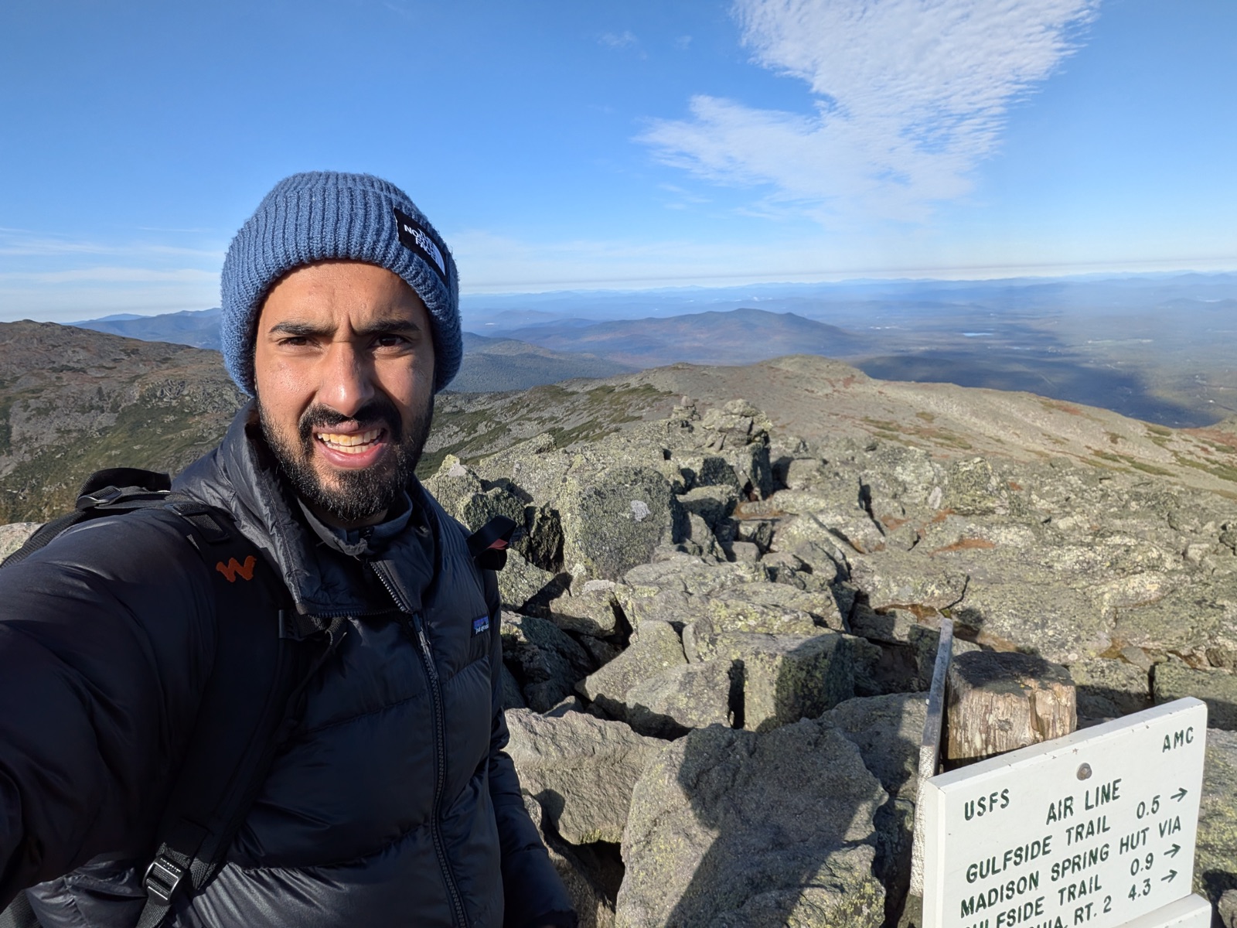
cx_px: 618
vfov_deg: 63.4
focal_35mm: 21
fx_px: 750
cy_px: 464
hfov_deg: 79.0
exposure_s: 1/1515
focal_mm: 2.74
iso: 49
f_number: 2.2
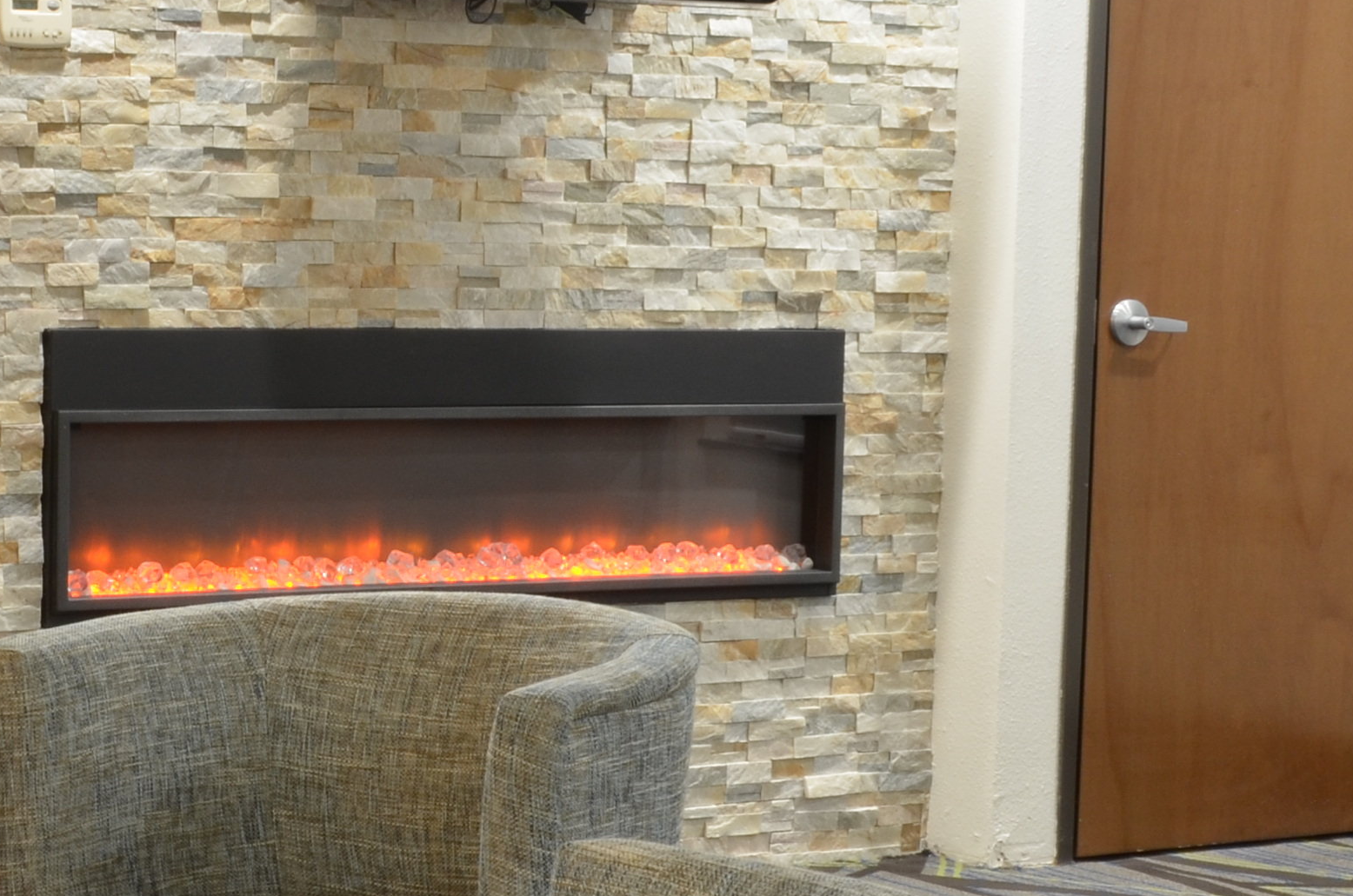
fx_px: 3563
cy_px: 719
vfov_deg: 14.3
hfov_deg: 21.2
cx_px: 253
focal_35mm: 95
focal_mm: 20
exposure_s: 2.5
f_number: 16
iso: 200
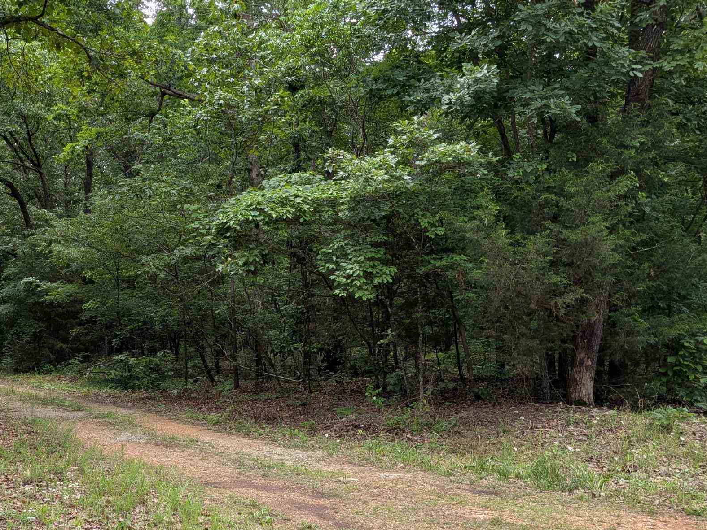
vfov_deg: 36.7
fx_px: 797
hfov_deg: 46.9
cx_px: 222
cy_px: 309
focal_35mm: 39
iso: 30
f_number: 1.7
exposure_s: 1/243
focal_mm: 4.53
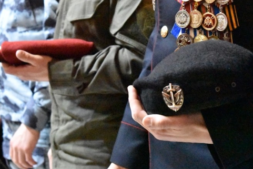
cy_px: 63
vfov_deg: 11.7
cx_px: 136
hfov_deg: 17.5
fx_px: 822
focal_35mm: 117
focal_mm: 50
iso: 25600
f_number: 5.6
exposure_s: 1/50
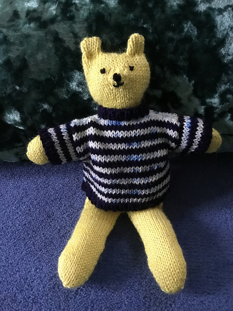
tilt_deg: -47.5
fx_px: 278
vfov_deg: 58.4
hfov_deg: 45.4
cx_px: 116
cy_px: 156
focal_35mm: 31
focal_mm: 3.3
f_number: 2.4
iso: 500
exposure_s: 1/17
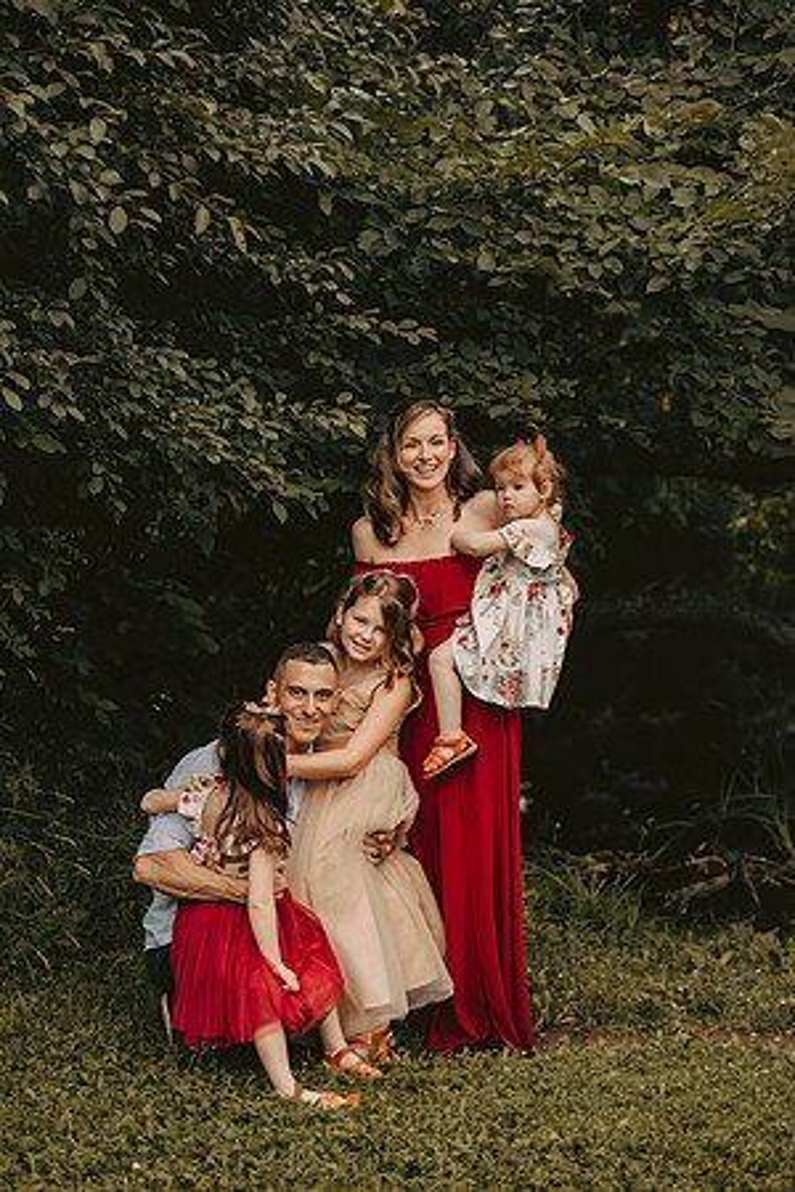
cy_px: 596
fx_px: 2716
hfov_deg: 16.7
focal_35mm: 82
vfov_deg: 24.8
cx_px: 398
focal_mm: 82
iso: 640
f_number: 2.8
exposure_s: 1/1000
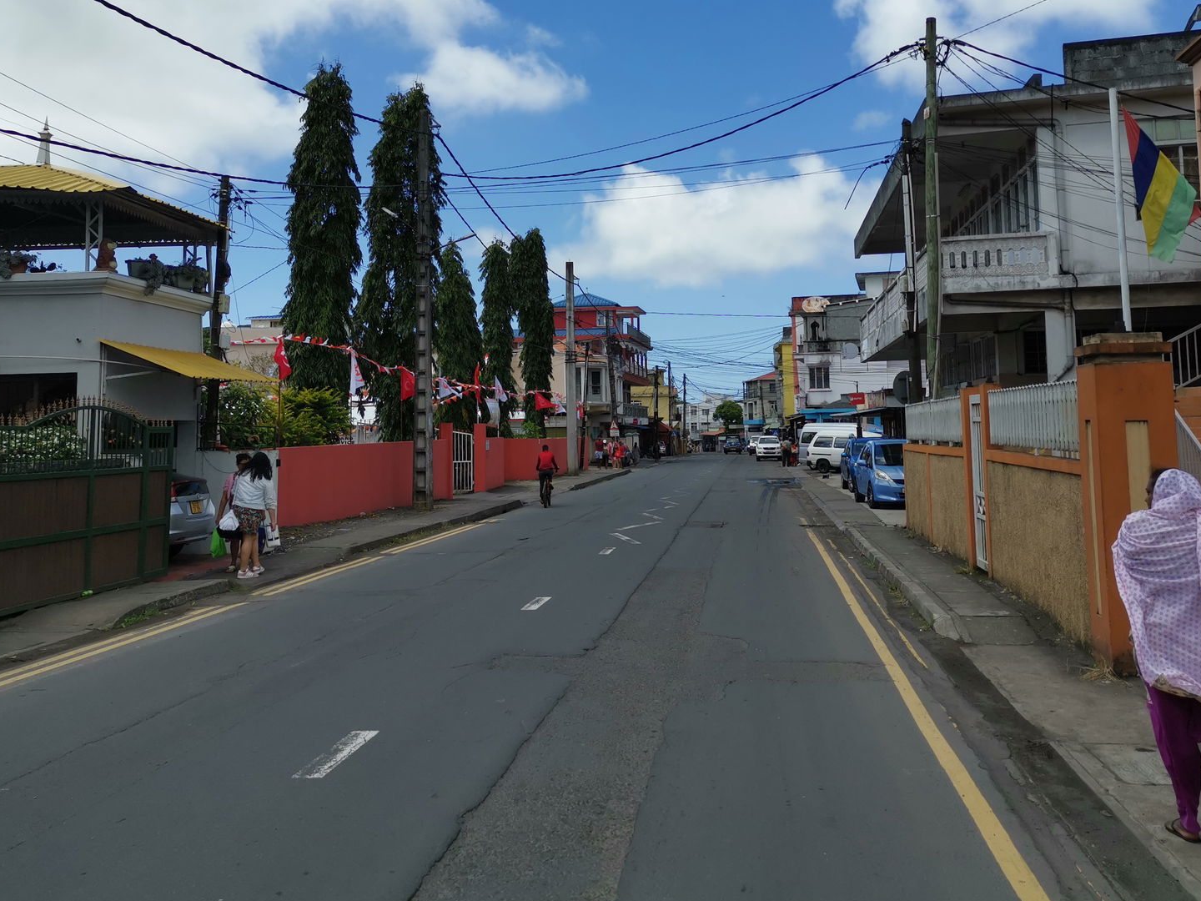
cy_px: 306
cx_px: 633
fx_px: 1249
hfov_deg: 51.3
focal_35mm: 36
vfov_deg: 39.2
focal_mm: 5.58
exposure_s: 1/2381
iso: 50
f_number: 1.8
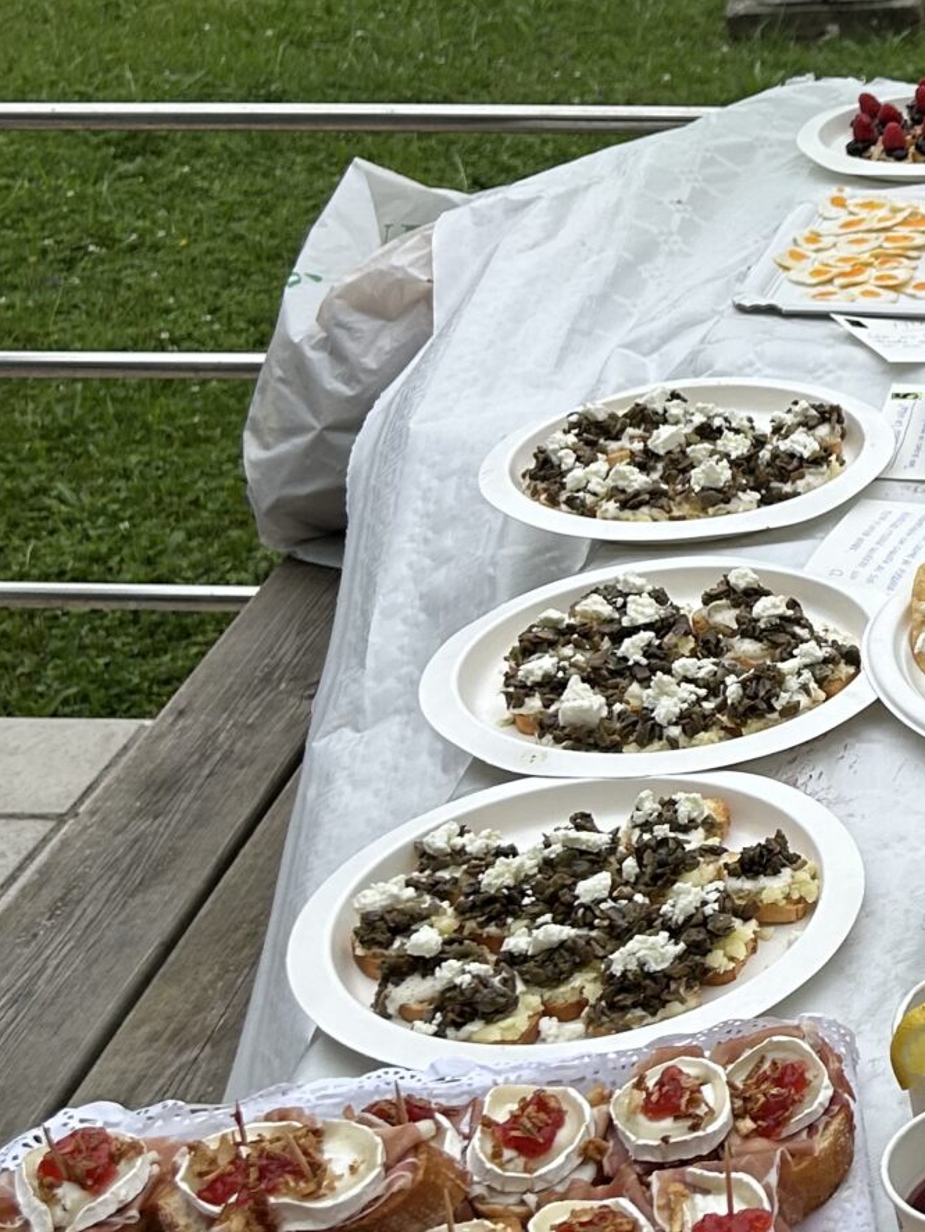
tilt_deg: -24.3
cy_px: 454
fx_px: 2670
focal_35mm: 75
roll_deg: +0.5
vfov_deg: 25.9
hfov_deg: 17.9
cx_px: 1314
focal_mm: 5.7
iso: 50
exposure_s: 1/4630
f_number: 1.5
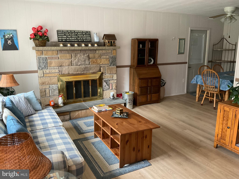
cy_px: 90
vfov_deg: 48.2
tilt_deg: -12.0
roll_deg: +0.7
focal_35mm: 29
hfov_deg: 61.7
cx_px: 120
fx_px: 200
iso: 250
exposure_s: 1/60
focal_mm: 3
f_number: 1.8
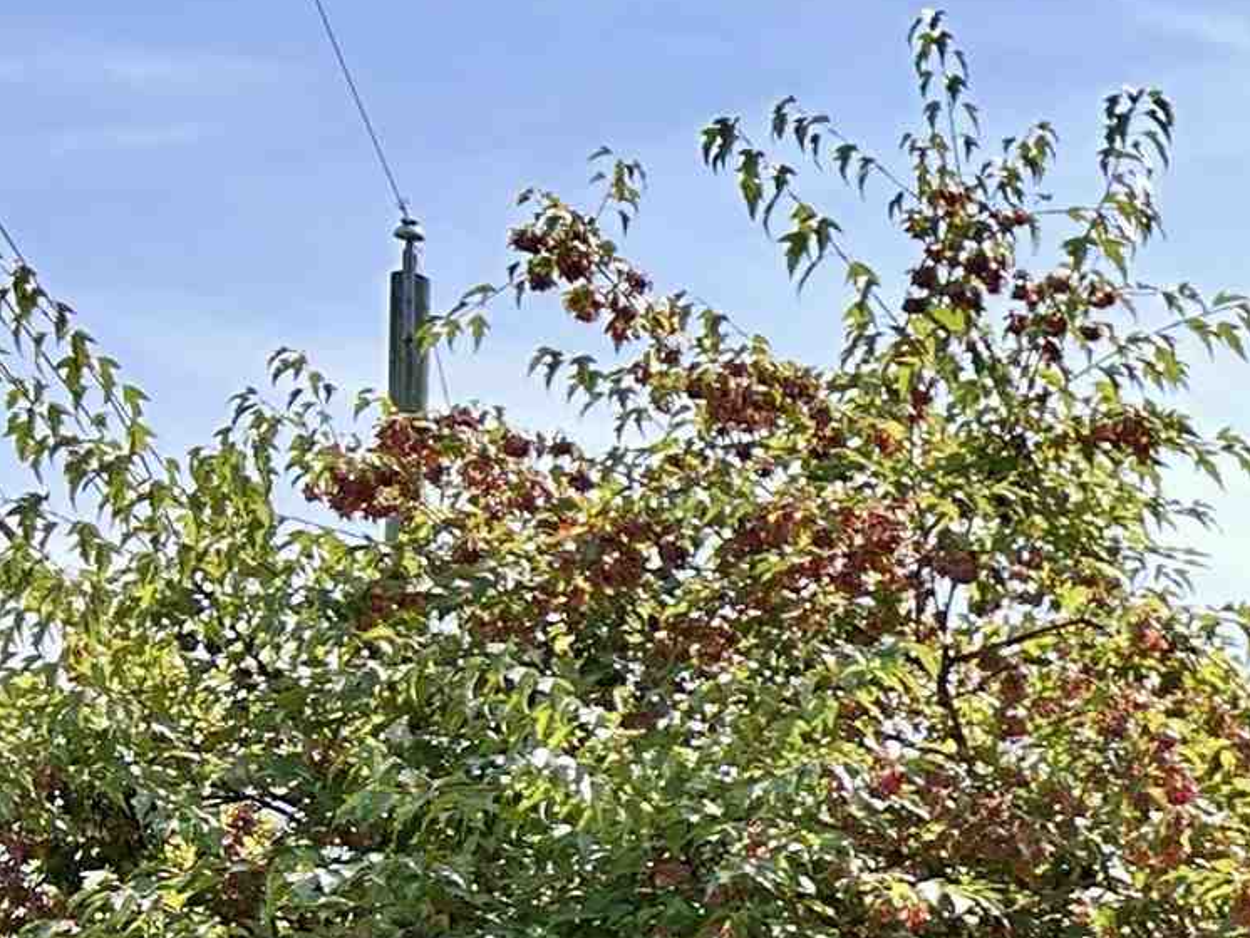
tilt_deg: +3.4
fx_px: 3865
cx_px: 2490
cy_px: 1462
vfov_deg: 13.0
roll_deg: +0.7
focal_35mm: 107
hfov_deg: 15.0
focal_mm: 5.7
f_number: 1.5
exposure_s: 1/853
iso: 50
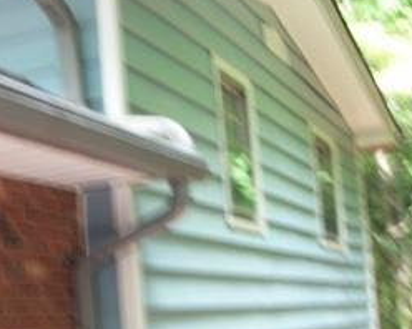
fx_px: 975
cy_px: 261
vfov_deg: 19.0
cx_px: 133
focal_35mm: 80
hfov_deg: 23.7
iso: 80
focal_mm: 6.3
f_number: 3.1
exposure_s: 1/30
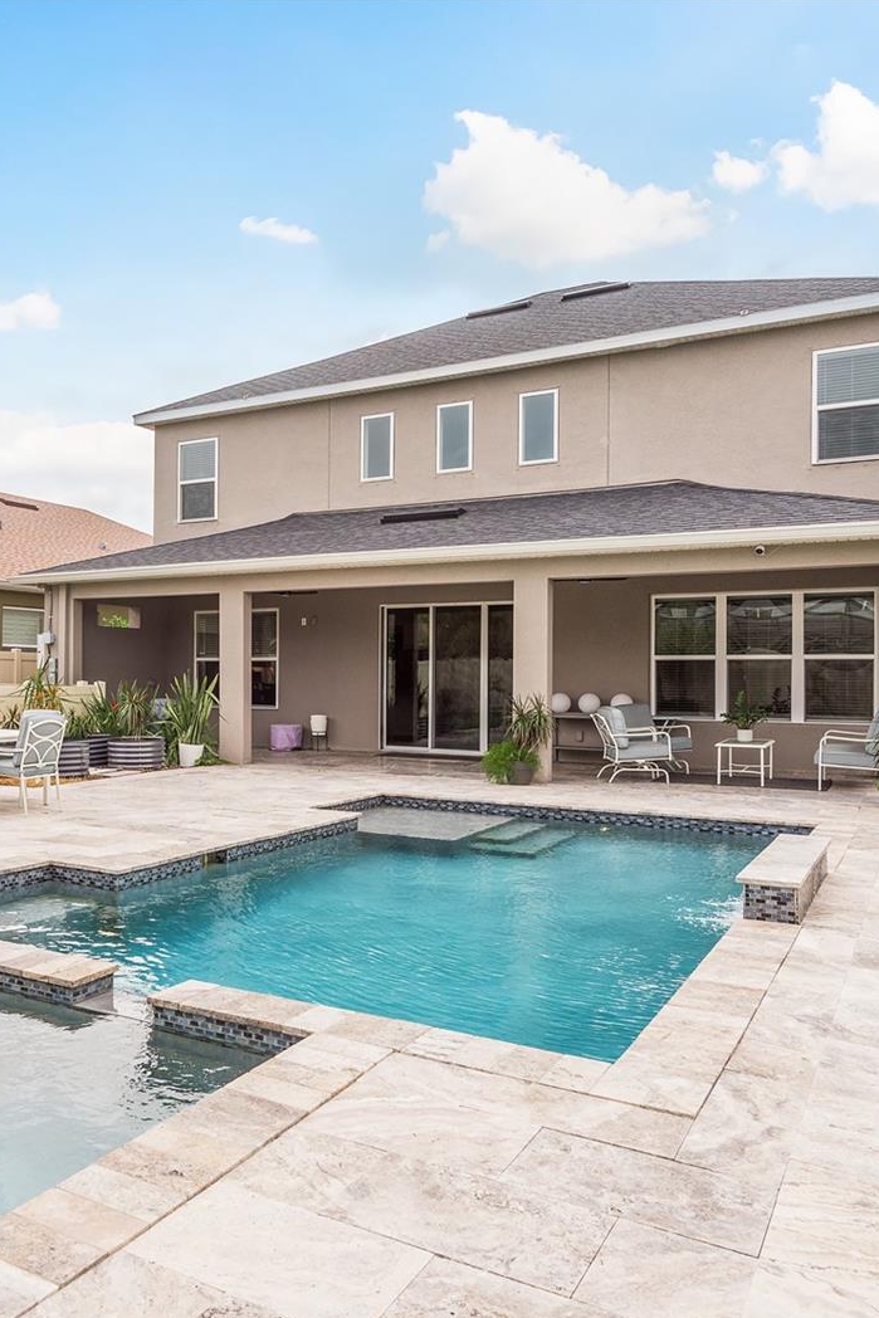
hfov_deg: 43.4
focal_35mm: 29
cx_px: 207
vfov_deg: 63.6
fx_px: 1062
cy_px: 667
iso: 100
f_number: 8
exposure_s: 1/320
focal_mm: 19
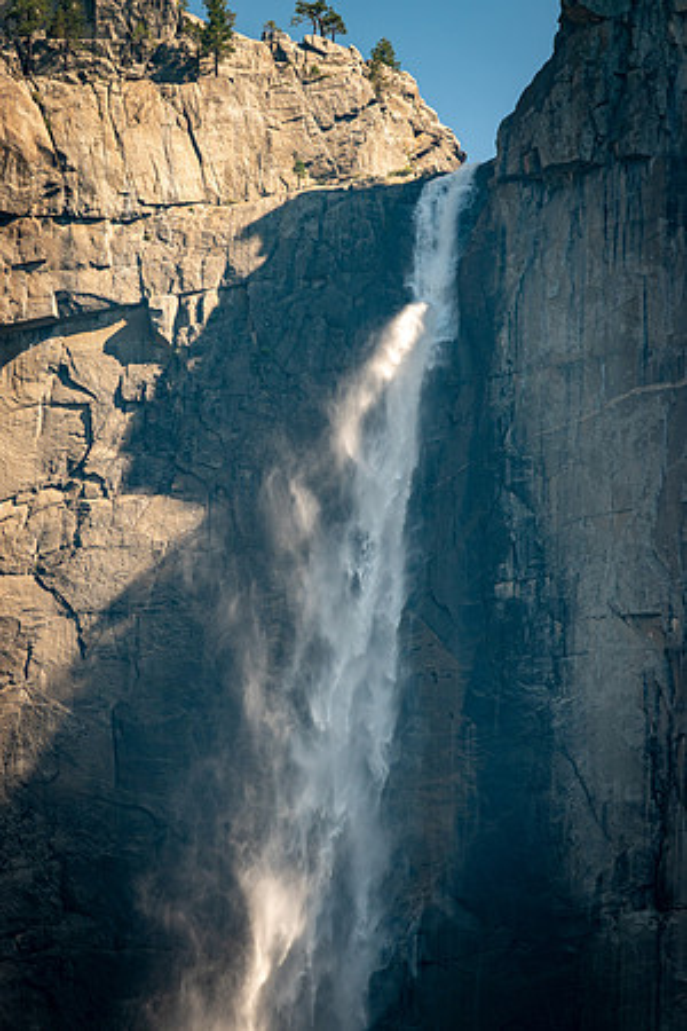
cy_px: 516
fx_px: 10333
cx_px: 344
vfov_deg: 5.7
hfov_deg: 3.8
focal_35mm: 361
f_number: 4
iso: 125
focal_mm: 132.24
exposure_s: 1/500
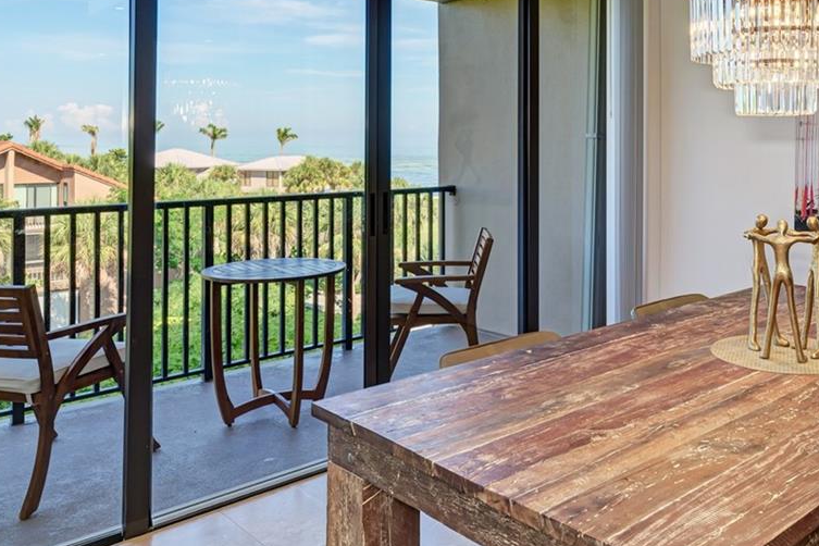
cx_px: 561
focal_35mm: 34
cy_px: 128
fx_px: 773
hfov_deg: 54.4
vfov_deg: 37.8
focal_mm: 16
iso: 100
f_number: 10
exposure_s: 1/50
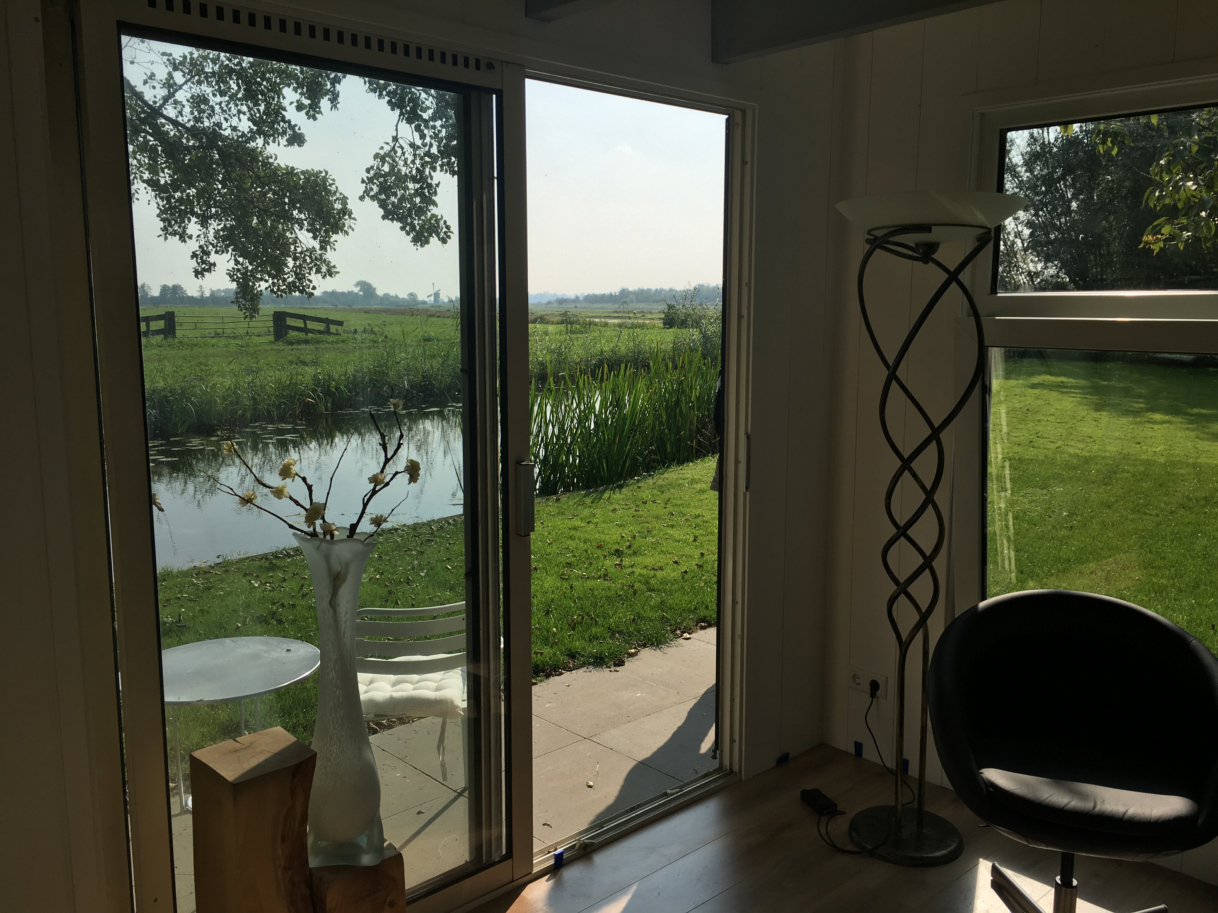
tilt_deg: -6.5
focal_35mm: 29
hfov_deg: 61.7
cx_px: 609
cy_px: 456
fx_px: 1020
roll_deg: -0.4
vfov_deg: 48.2
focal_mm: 4.15
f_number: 2.2
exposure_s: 1/1399
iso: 25
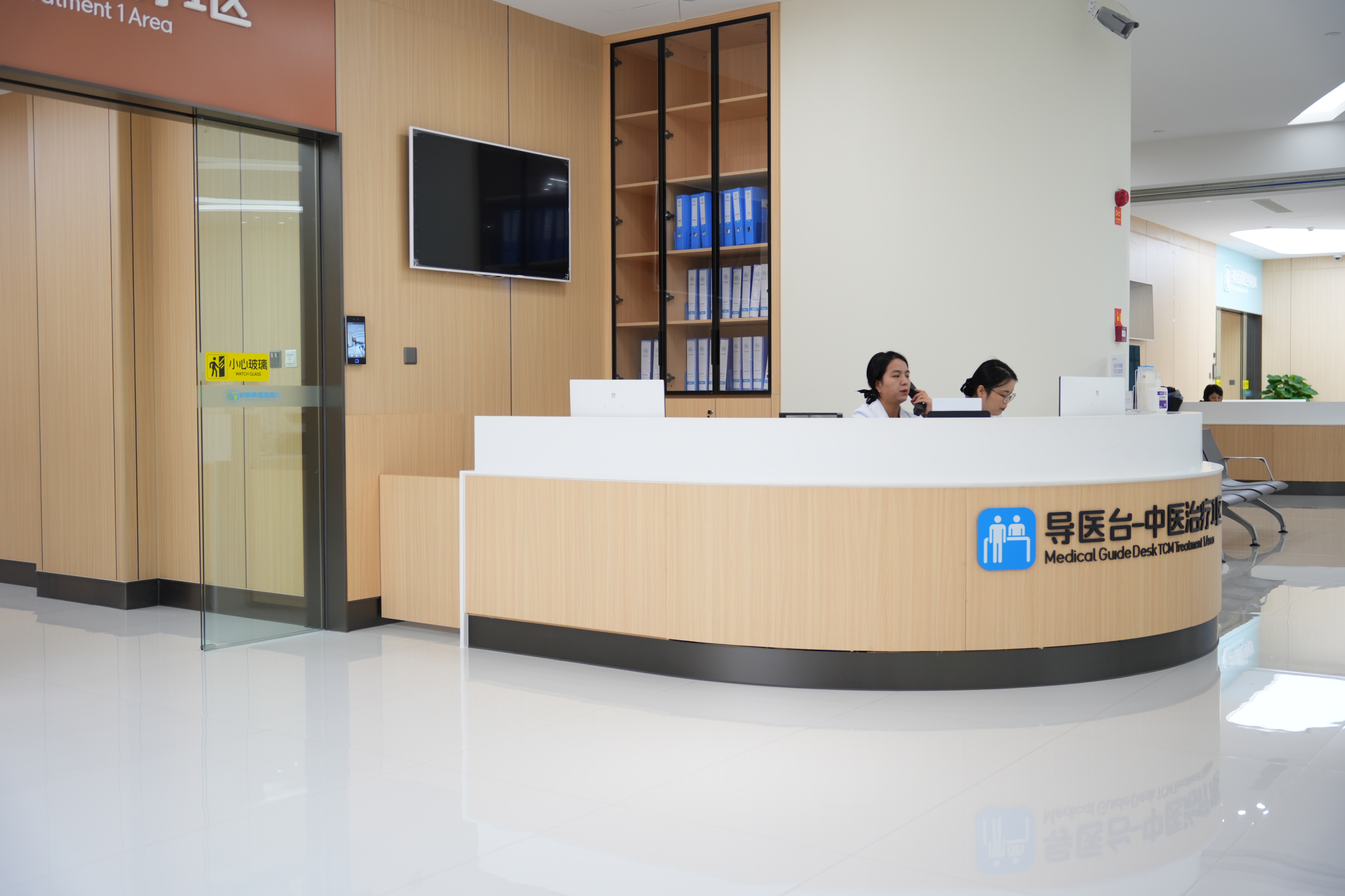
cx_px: 672
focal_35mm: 36
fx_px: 1364
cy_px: 448
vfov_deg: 36.4
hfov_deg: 52.5
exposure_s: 1/100
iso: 400
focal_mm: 36.5
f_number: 2.8
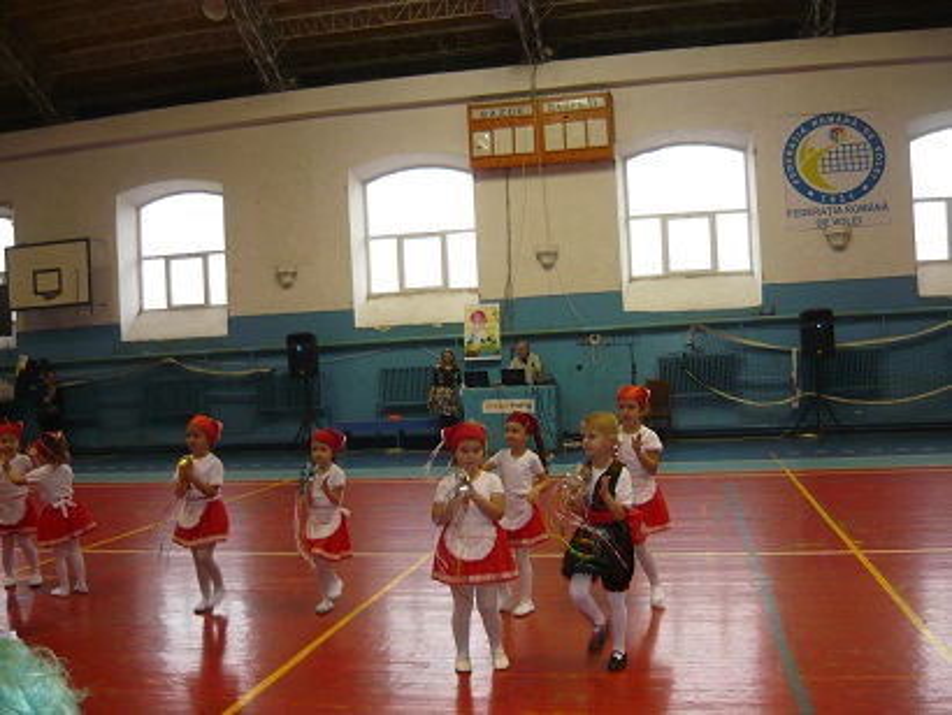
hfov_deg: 55.3
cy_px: 358
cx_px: 476
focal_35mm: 33
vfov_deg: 43.0
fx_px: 908
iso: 160
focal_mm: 5.5
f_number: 2.8
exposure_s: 1/30
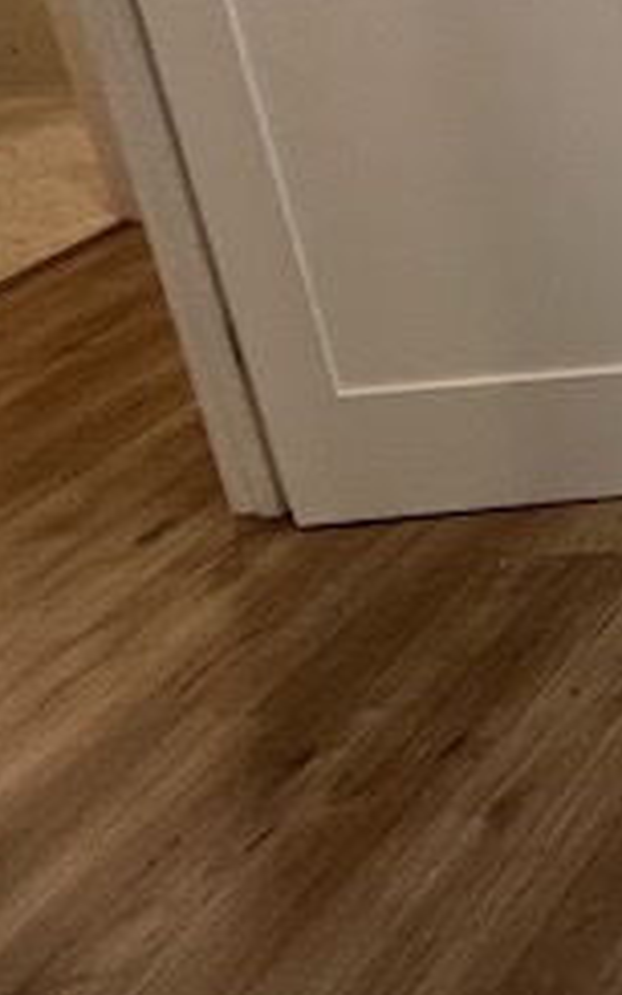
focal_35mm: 45
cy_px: -162
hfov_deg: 14.3
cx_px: 1573
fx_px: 1221
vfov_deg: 35.9
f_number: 1.8
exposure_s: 1/120
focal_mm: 1.57
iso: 160
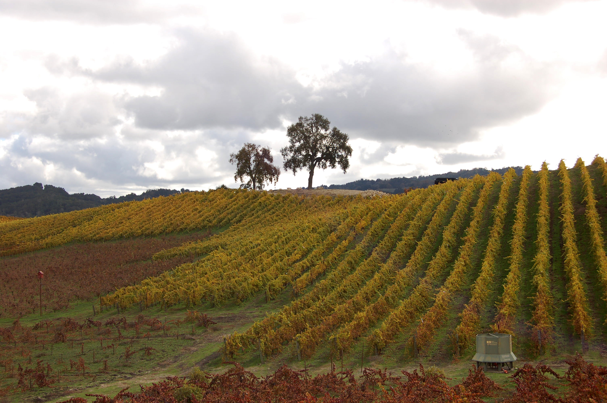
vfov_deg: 23.7
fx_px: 960
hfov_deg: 35.1
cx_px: 304
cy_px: 202
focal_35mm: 57
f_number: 9
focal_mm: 38
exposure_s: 1/250
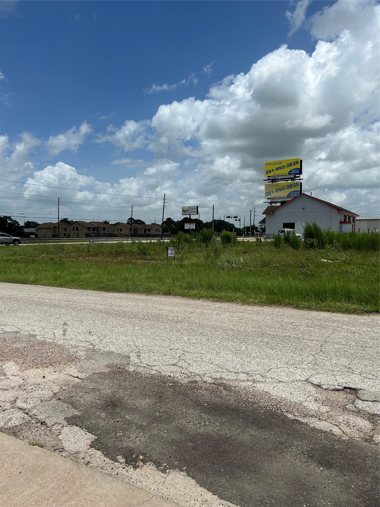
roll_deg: +0.5
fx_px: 381
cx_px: 190
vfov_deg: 67.3
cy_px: 254
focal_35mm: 26
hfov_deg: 53.1
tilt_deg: -2.4
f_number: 1.5
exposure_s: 1/9434
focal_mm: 5.7
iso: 50
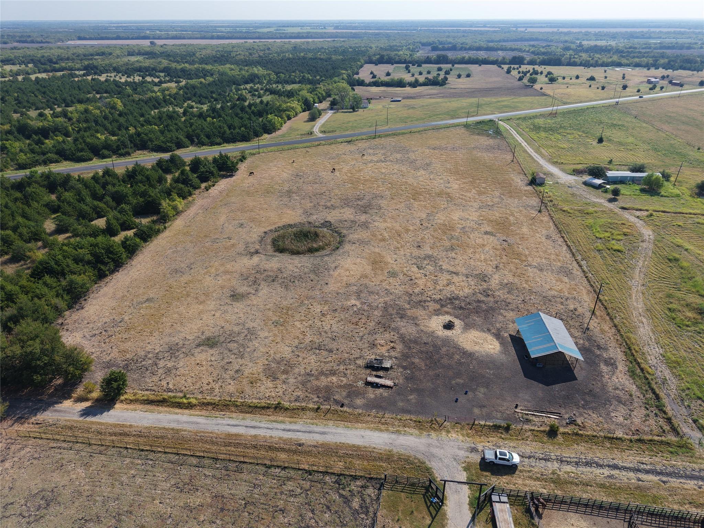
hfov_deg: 71.6
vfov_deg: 56.8
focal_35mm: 24
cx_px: 352
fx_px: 488
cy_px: 264
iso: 220
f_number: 1.8
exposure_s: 1/5000
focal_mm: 8.67
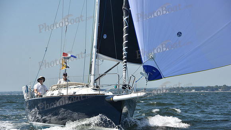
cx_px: 116
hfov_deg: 15.1
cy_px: 75
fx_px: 870
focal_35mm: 142
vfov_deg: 8.5
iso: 250
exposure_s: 1/1250
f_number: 8
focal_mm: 135
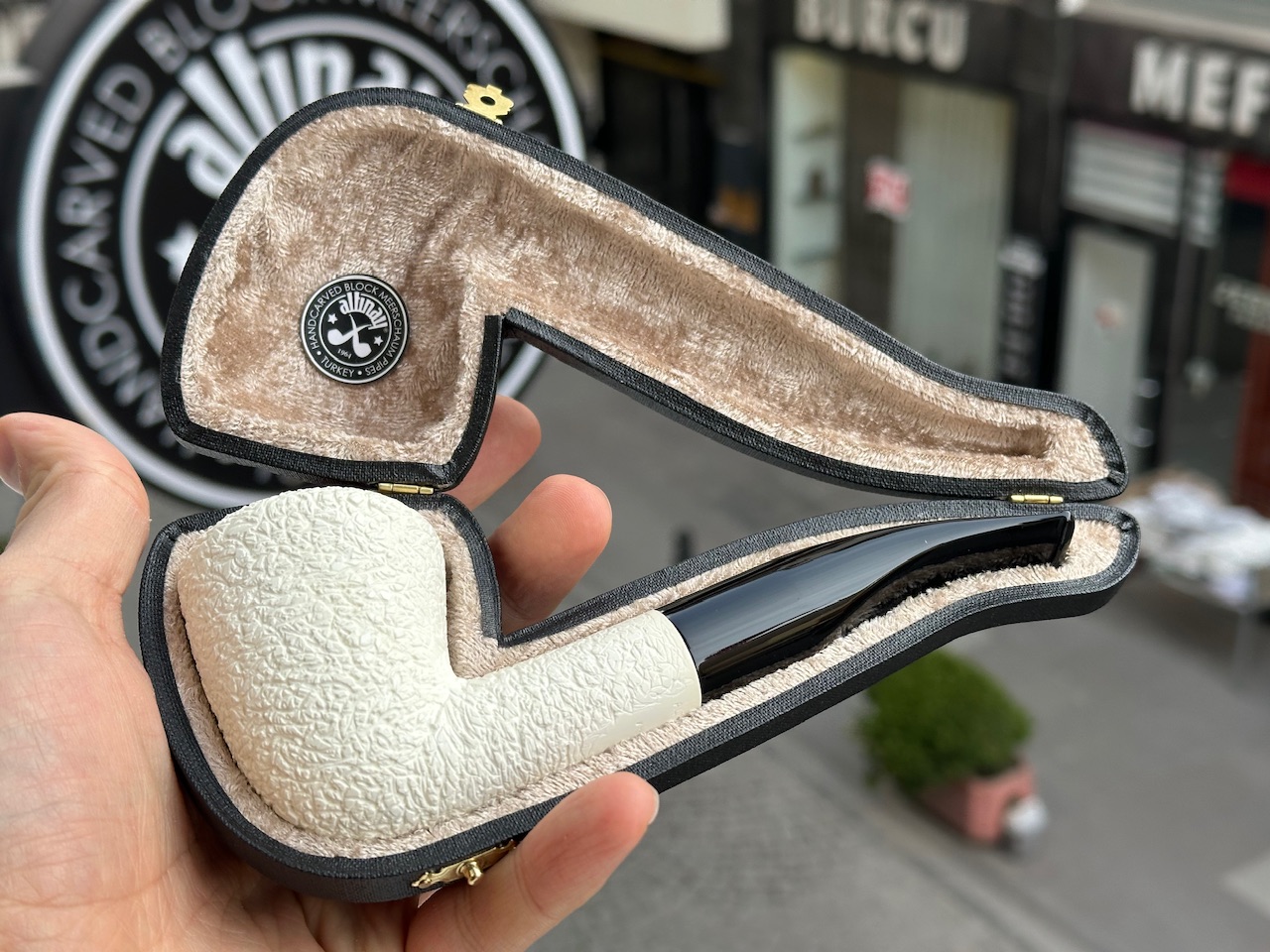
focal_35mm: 48
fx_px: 1761
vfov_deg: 30.3
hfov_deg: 39.7
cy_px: 476
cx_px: 635
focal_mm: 6.86
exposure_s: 1/448
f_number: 1.78
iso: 64
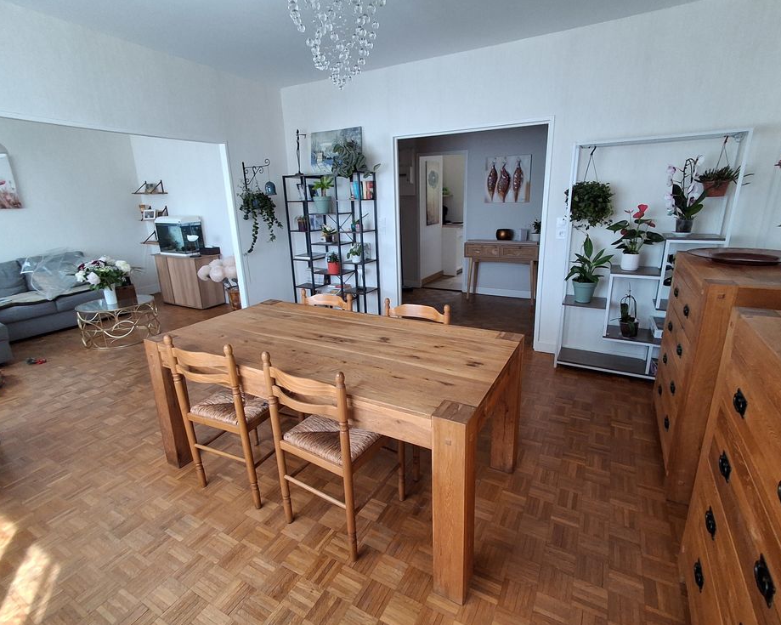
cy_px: 315
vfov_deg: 77.0
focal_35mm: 17
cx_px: 403
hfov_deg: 89.6
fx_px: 393
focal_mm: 1.64
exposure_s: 1/50
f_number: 2.2
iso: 100
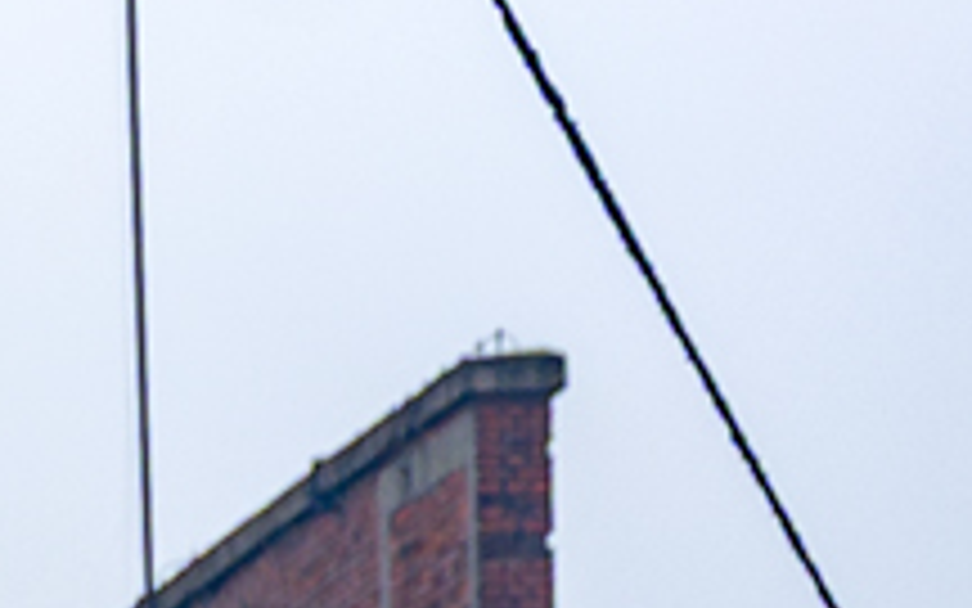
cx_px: -1935
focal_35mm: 567
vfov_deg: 2.3
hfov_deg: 3.6
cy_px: 2155
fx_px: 15020
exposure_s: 1/250
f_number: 5.6
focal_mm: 50
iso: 200
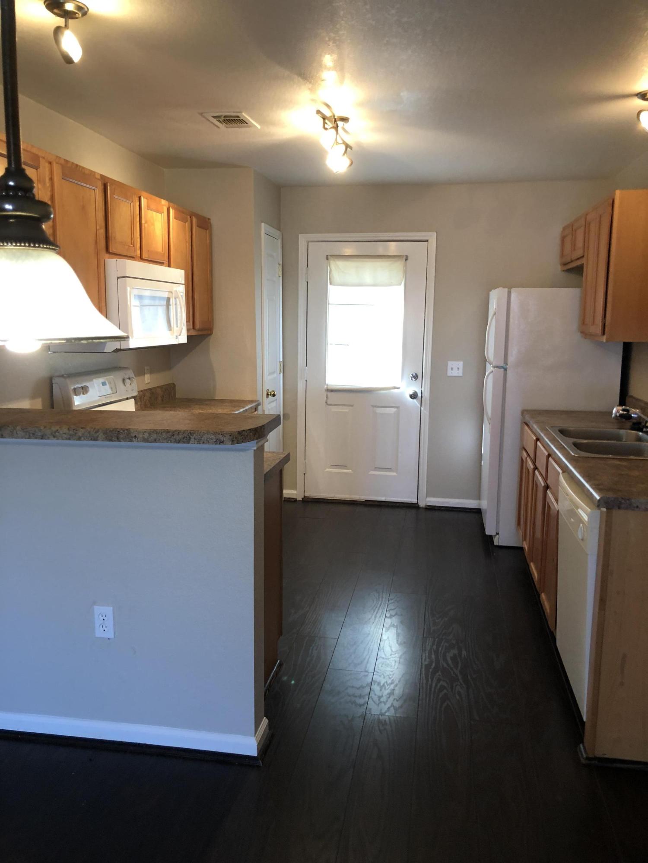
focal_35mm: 28
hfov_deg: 49.7
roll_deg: +0.2
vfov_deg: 63.4
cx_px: 324
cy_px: 432
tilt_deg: -8.6
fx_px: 699
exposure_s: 1/15
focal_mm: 4
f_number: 1.8
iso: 40
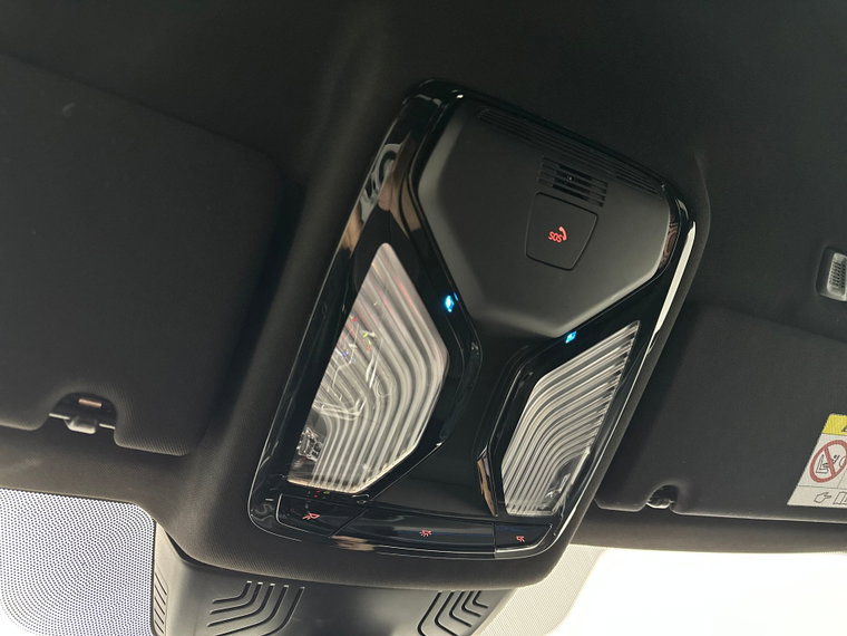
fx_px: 587
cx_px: 424
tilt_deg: +50.6
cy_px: 318
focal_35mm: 24
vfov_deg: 56.8
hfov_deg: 71.6
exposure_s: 1/42
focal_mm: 6.86
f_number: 1.78
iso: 800
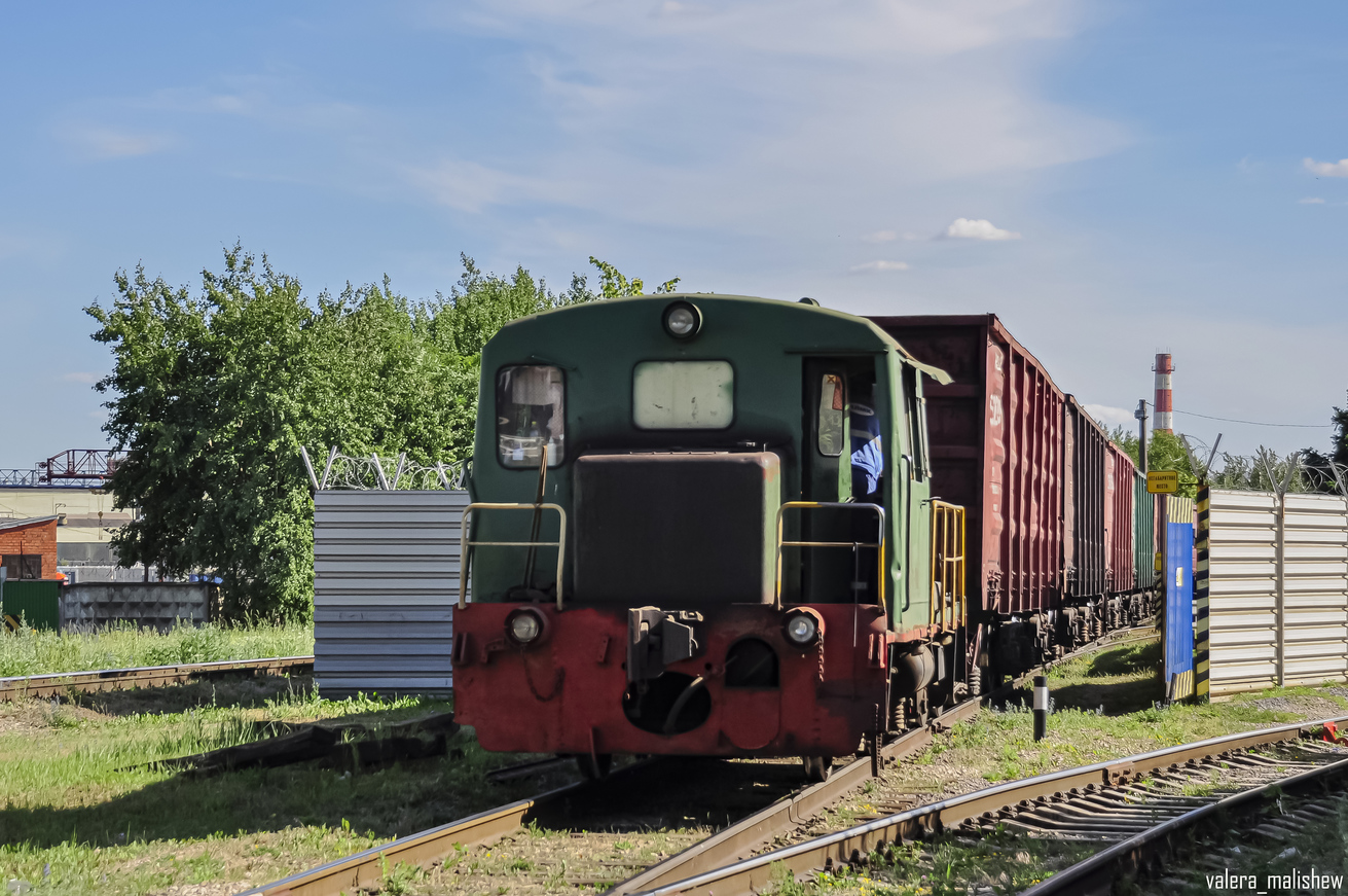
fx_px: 2693
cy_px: 448
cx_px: 674
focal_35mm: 72
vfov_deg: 18.9
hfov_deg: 28.1
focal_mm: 48
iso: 250
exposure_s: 1/800
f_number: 5.6
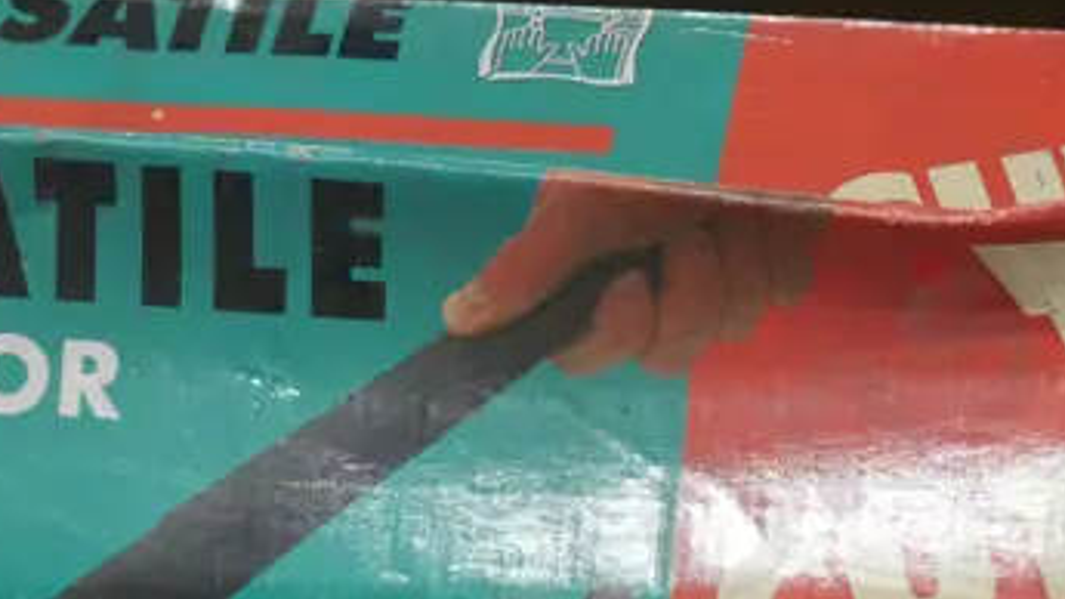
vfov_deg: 6.2
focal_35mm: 194
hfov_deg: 11.1
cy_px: 801
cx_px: 349
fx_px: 5478
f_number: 5.4
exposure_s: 1/60
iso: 1600
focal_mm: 30
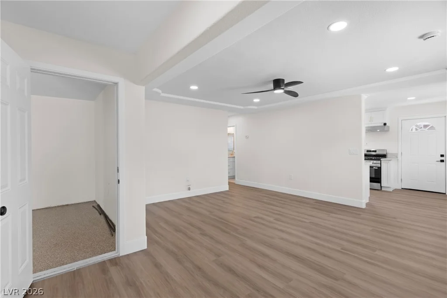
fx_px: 211
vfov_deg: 70.5
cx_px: 224
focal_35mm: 17
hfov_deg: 93.3
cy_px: 149
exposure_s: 1/13
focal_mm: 17
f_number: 8
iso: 400
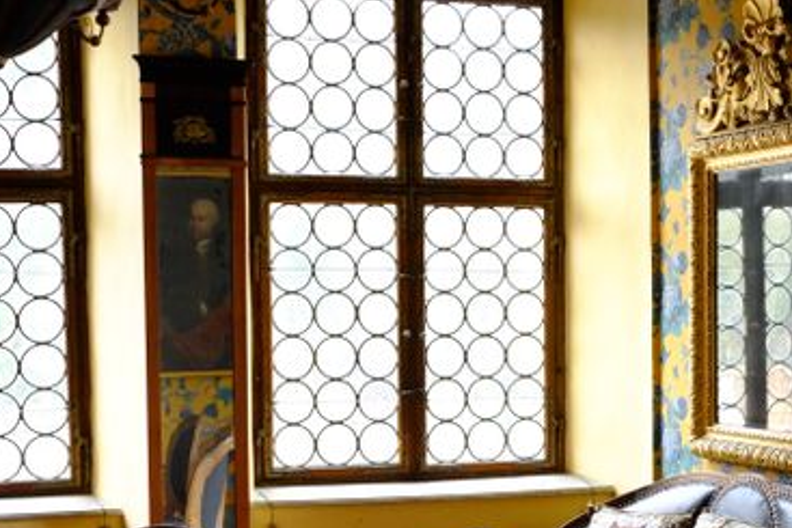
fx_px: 1475
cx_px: 440
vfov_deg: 20.1
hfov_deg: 30.0
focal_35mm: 67
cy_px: 429
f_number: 2.8
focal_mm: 27
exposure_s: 1/60
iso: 3200
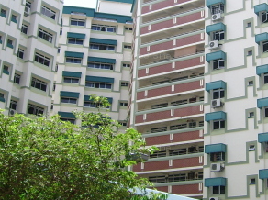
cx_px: 186
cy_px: 57
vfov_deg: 22.0
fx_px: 510
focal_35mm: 66
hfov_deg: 29.2
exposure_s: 1/250
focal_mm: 5.95
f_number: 5.8
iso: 50
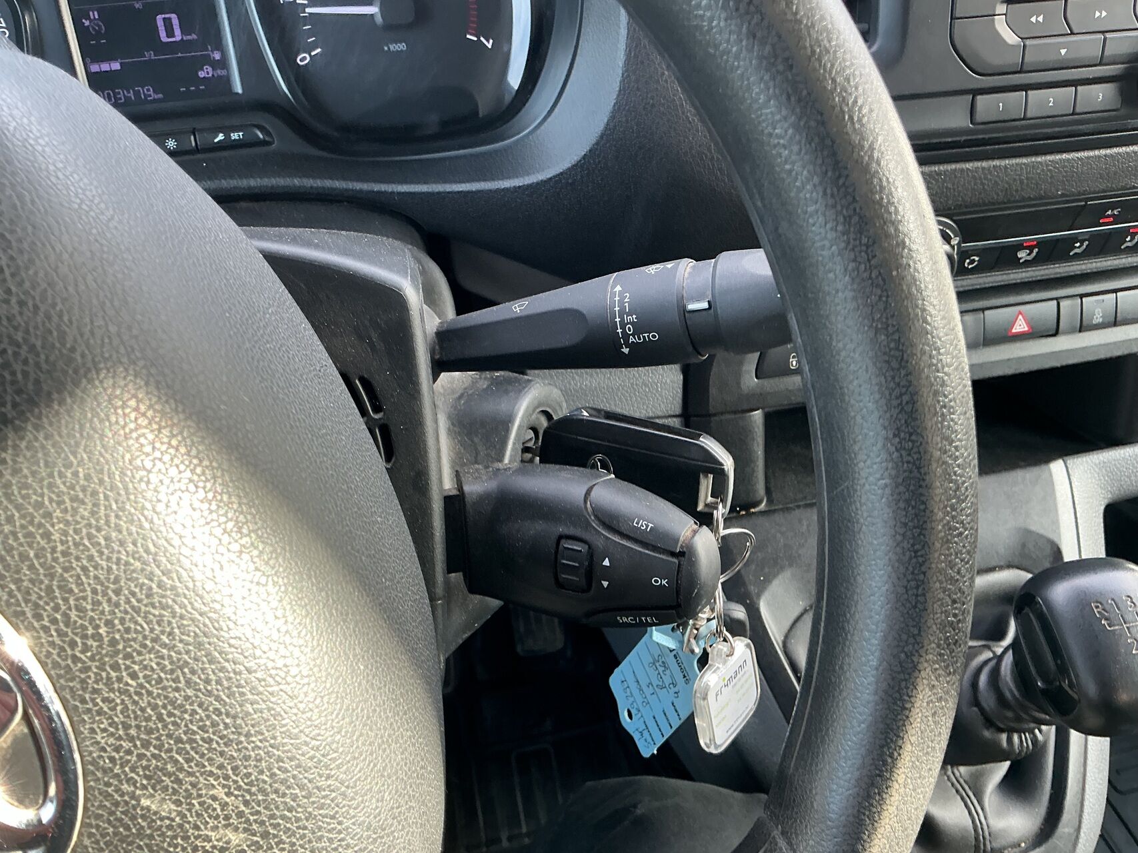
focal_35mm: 29
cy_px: 426
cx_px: 569
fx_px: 953
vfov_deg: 48.2
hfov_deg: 61.7
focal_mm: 3
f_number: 1.8
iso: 32
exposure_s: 1/60
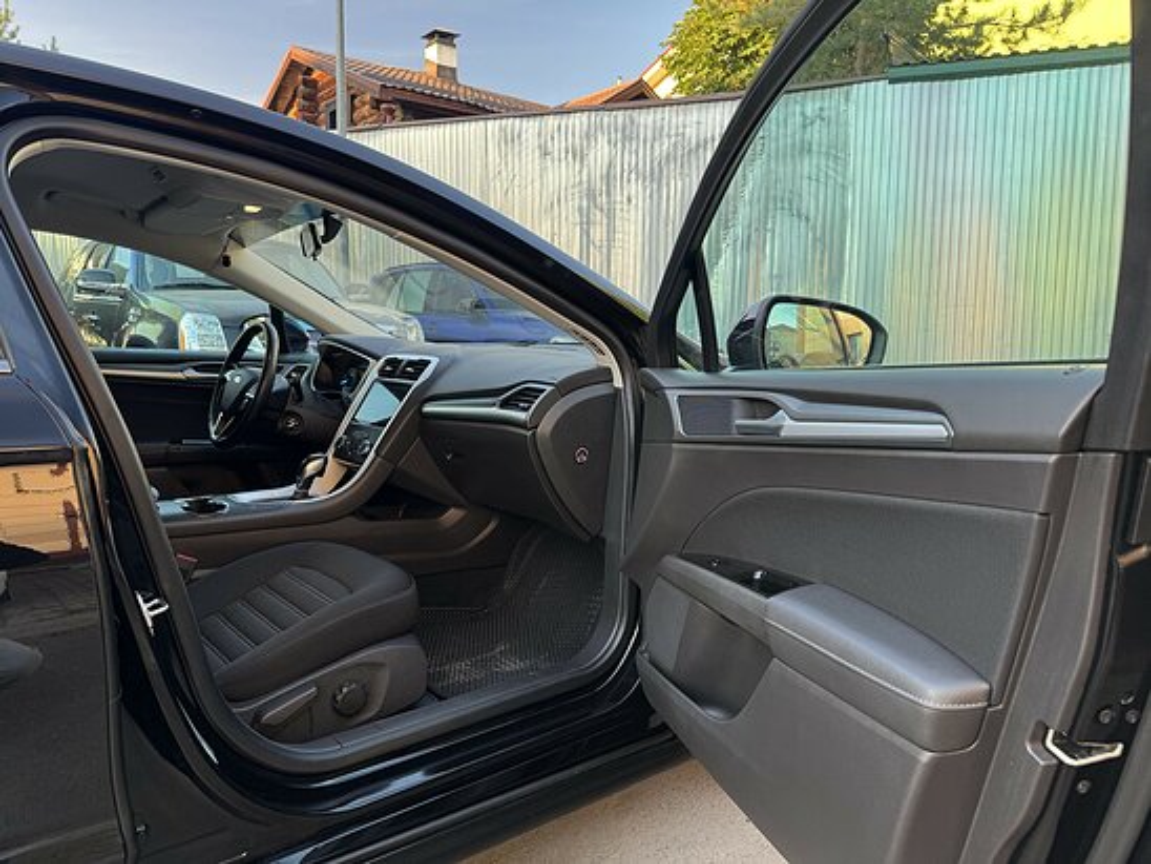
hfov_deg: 71.6
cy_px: 432
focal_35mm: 24
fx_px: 798
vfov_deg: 56.8
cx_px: 576
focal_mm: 6.76
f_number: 1.78
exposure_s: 1/121
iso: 125
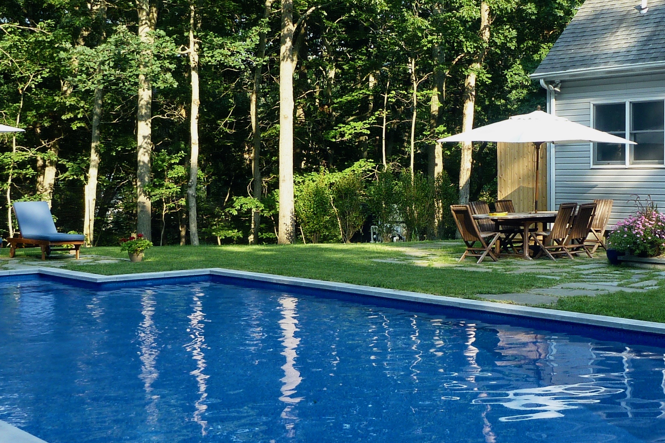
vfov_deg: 23.4
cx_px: 408
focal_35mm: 58
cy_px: 229
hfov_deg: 34.3
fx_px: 1071
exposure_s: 1/125
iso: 80
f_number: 3.3
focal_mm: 4.9
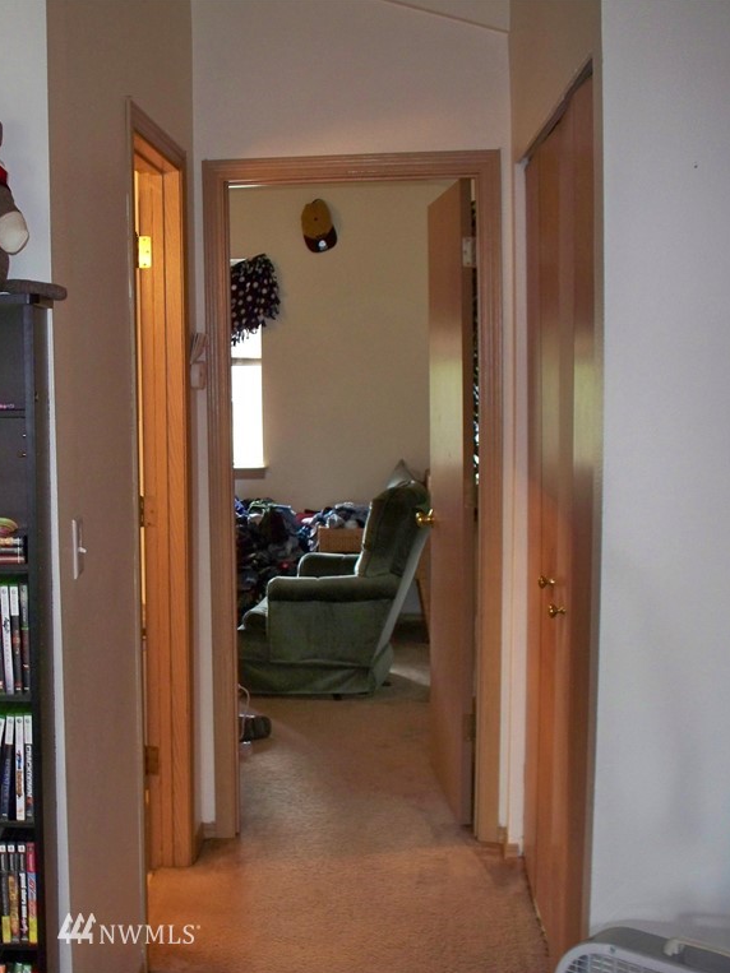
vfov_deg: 40.4
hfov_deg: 30.0
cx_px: 129
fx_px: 1322
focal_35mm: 47
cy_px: 487
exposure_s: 1/30
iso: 200
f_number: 2.8
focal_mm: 7.54
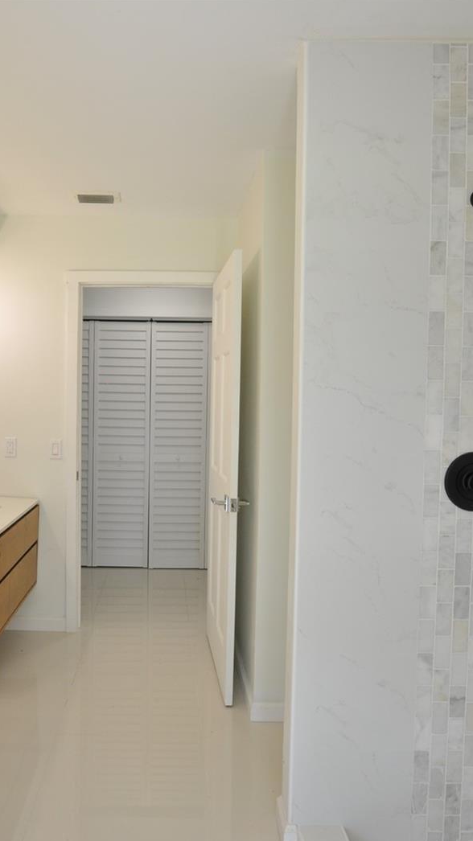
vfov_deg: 76.3
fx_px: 535
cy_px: 424
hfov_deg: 46.8
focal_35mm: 24
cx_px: 153
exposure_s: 1/30
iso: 400
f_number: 8
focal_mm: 10
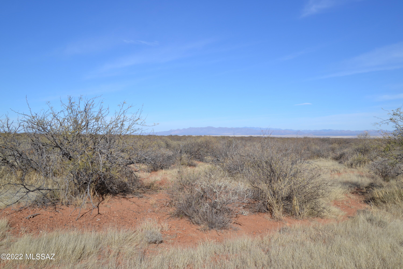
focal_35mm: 33
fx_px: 369
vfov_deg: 40.0
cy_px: 134
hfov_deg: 57.2
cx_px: 202
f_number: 8
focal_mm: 22
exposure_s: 1/250
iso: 100
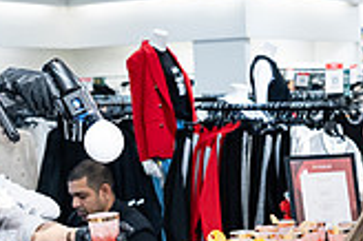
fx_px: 927
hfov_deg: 21.4
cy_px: 187
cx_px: 361
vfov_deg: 14.8
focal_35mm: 92
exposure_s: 1/100
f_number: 3.2
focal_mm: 24
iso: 1000
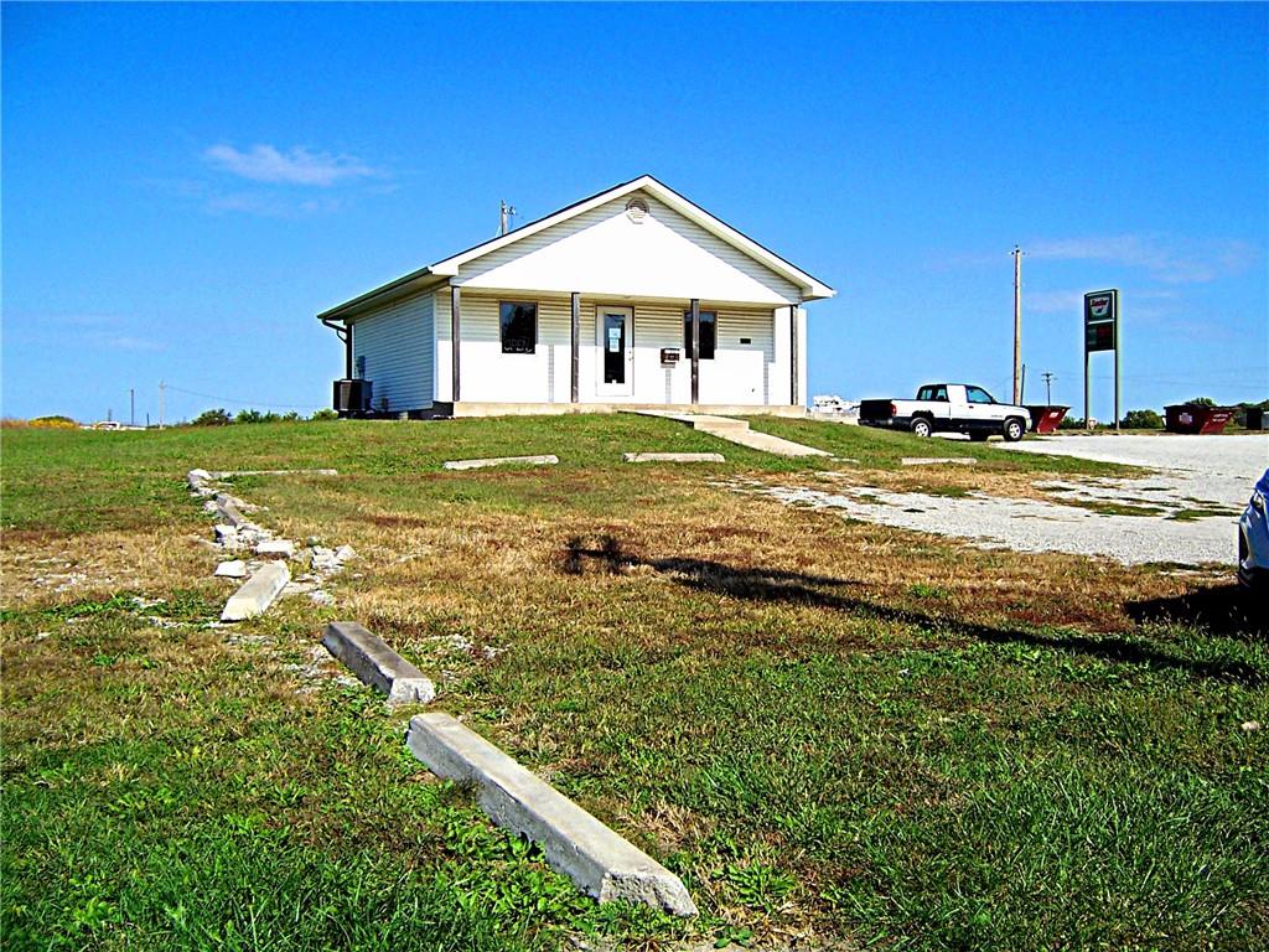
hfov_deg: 55.4
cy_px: 476
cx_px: 634
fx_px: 1210
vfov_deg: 42.9
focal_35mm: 33
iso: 80
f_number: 4
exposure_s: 1/750
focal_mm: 5.5
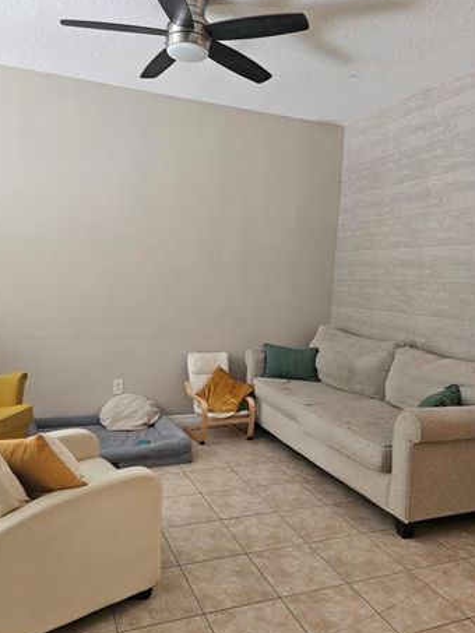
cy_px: 320
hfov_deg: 51.3
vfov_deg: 65.3
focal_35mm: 27
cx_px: 224
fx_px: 494
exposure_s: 1/51
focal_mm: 6.3
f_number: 1.7
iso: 320
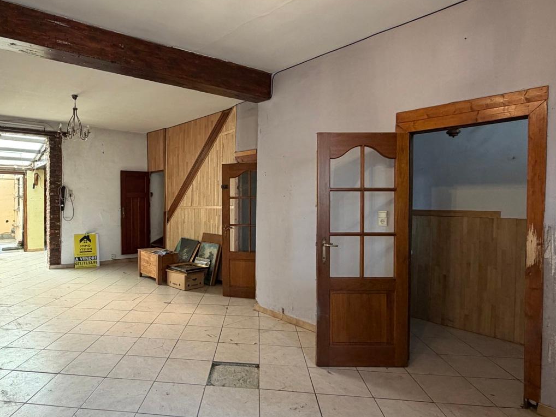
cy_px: 206
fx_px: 353
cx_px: 214
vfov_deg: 61.1
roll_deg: -0.3
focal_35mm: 22
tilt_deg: -1.4
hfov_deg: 75.3
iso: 160
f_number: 2.2
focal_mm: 2.22
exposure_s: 1/50
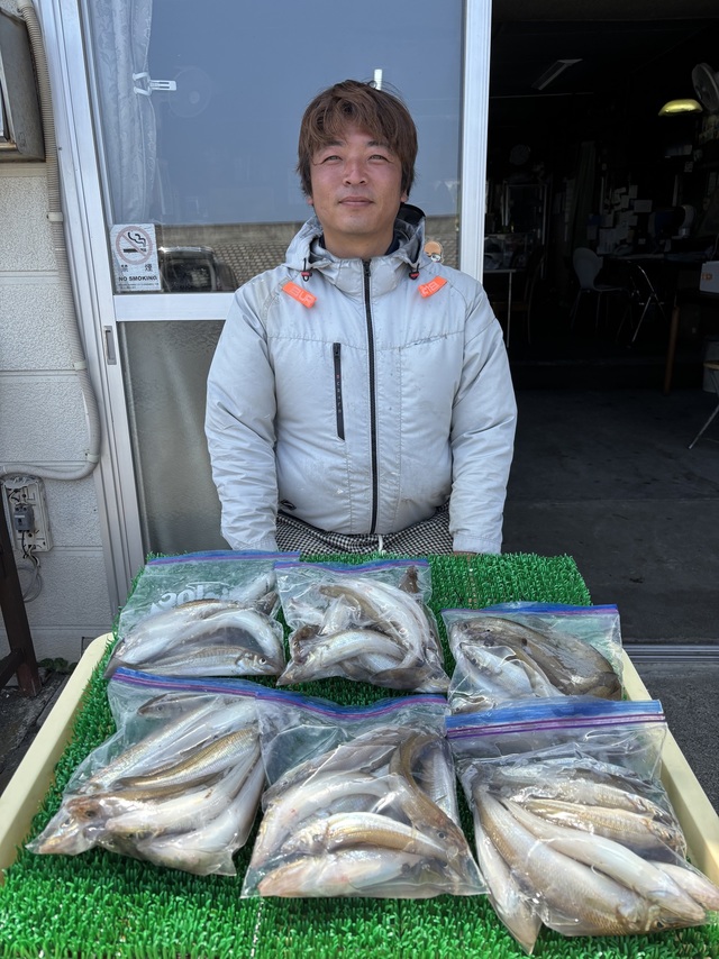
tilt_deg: -17.3
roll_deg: +0.9
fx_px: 720
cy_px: 480
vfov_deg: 67.3
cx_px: 360
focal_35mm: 26
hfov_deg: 53.0
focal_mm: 5.96
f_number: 1.6
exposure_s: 1/1152
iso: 50
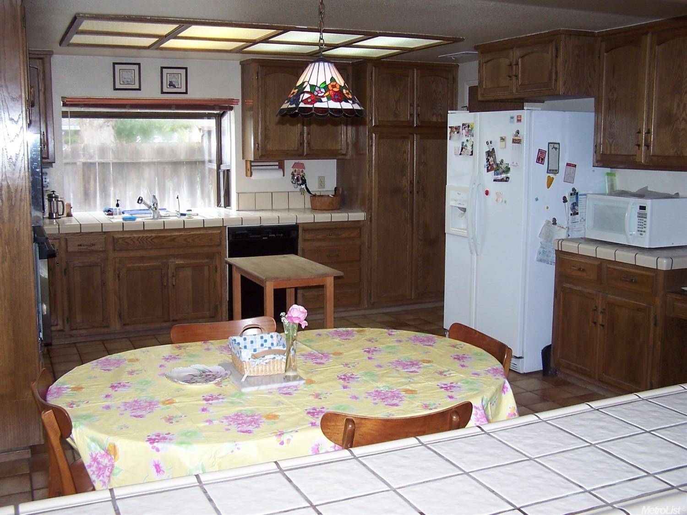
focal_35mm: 38
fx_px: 754
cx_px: 344
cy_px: 258
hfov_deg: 49.0
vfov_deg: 37.7
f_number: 2.8
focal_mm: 6.3
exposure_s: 1/60
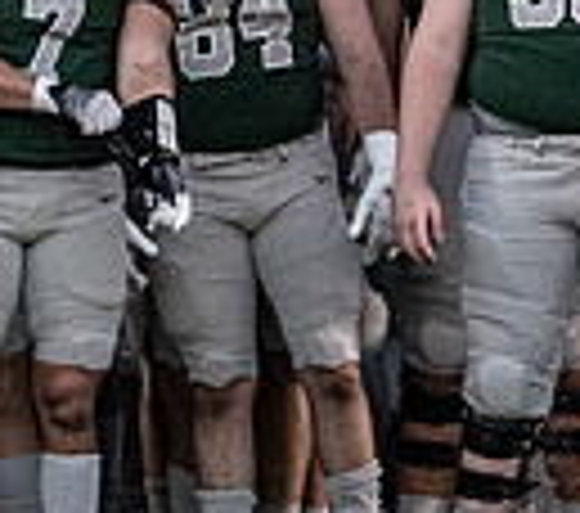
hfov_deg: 4.4
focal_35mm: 424
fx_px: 7585
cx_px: -141
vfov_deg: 3.9
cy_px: 9
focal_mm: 70
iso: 2500
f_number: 4
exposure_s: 1/1250
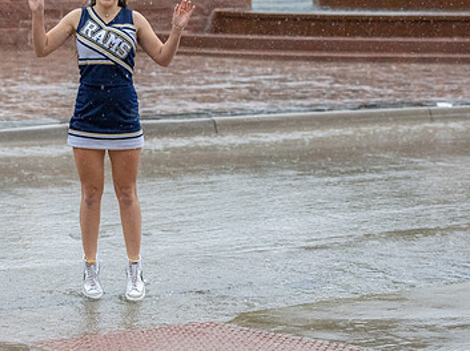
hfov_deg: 15.7
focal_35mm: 125
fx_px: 1695
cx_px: 122
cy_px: 122
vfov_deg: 11.8
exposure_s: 1/1000
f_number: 3.5
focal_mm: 79
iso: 6400
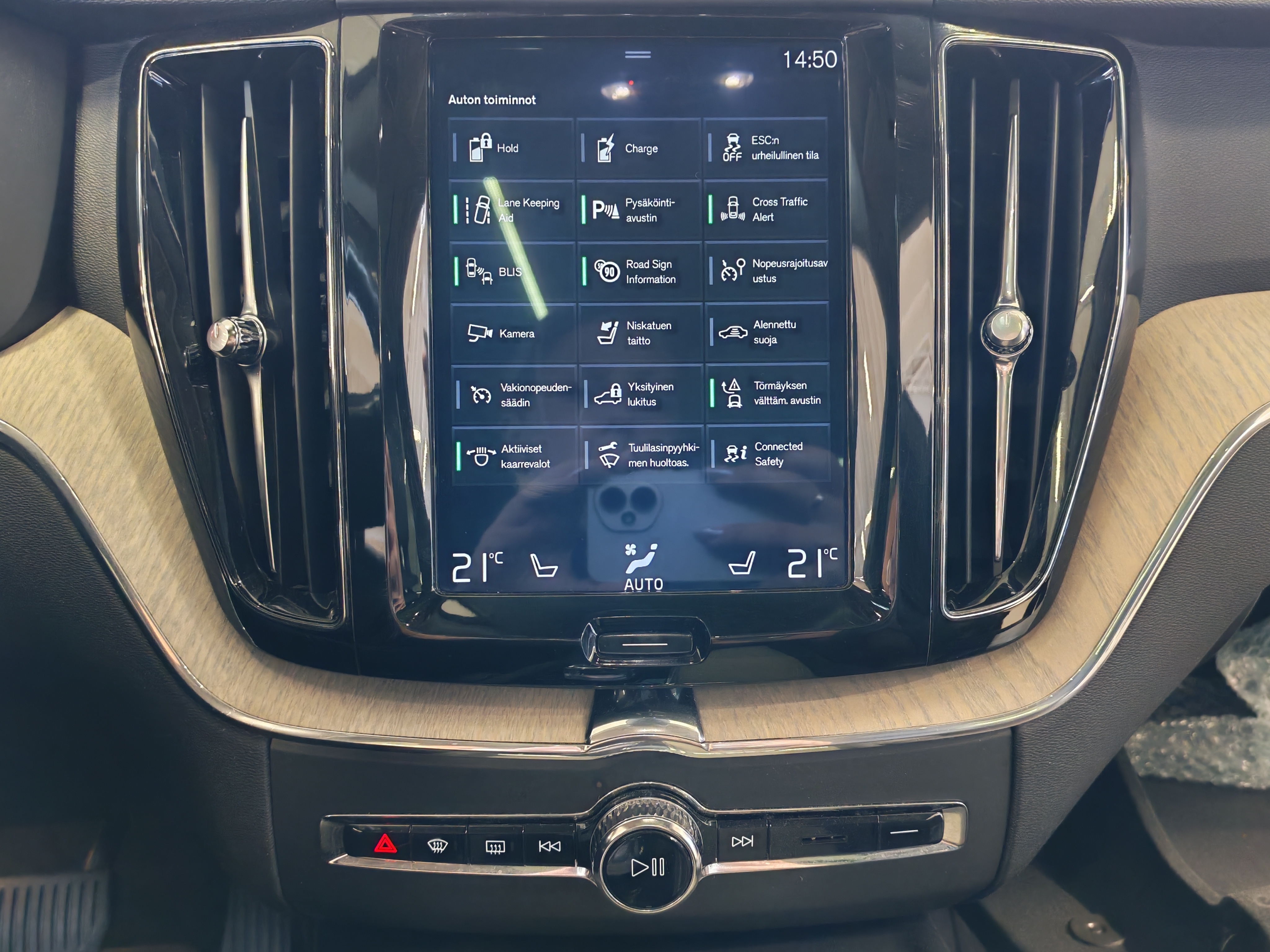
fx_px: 1211
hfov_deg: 55.4
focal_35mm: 33
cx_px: 635
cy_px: 476
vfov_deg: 42.9
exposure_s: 1/33.3
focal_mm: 6.12
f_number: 1.9
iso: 1659
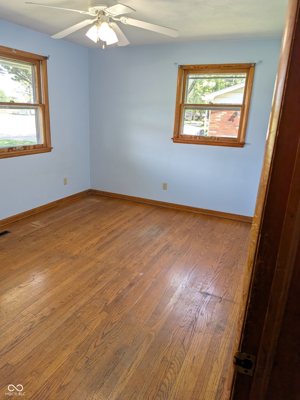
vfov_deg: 71.6
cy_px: 200
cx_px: 150
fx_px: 277
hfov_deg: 56.8
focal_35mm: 24
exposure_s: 1/120
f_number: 1.7
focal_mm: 4.53
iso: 40
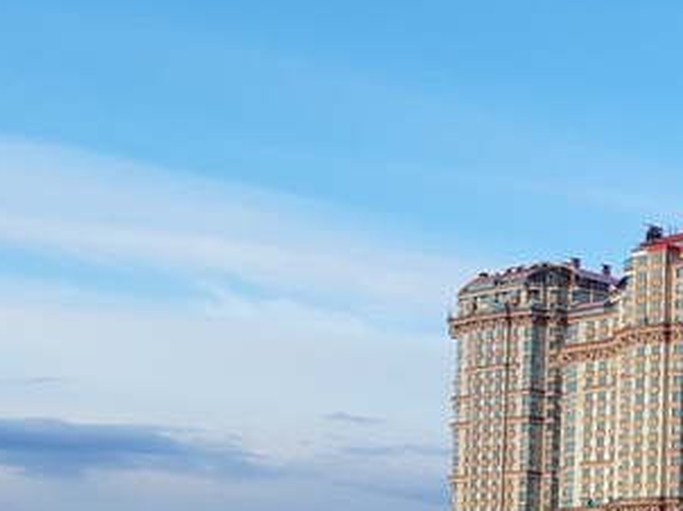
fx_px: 1814
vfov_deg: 15.6
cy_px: 556
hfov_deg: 17.6
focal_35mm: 92
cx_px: 1195
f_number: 1.7
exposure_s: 1/455
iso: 40
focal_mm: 3.93
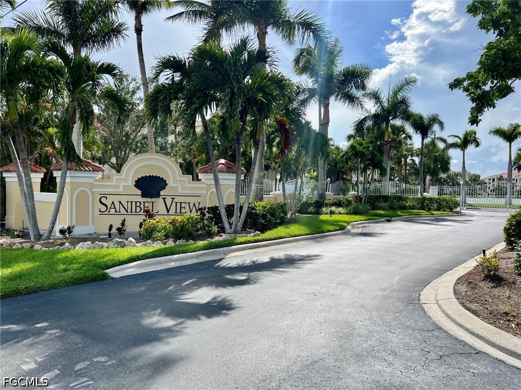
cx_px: 260
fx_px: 391
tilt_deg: +1.5
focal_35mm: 26
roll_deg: -0.4
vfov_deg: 53.1
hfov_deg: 67.3
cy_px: 195
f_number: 1.5
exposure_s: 1/5882
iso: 50
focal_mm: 5.7
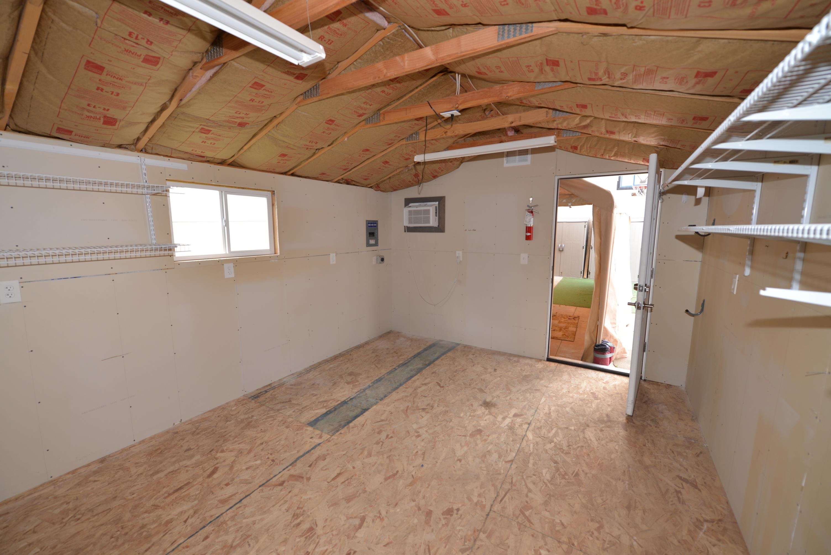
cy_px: 278
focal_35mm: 14
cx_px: 416
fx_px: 323
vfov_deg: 81.3
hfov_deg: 104.2
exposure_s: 1/60
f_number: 4
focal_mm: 14
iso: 280
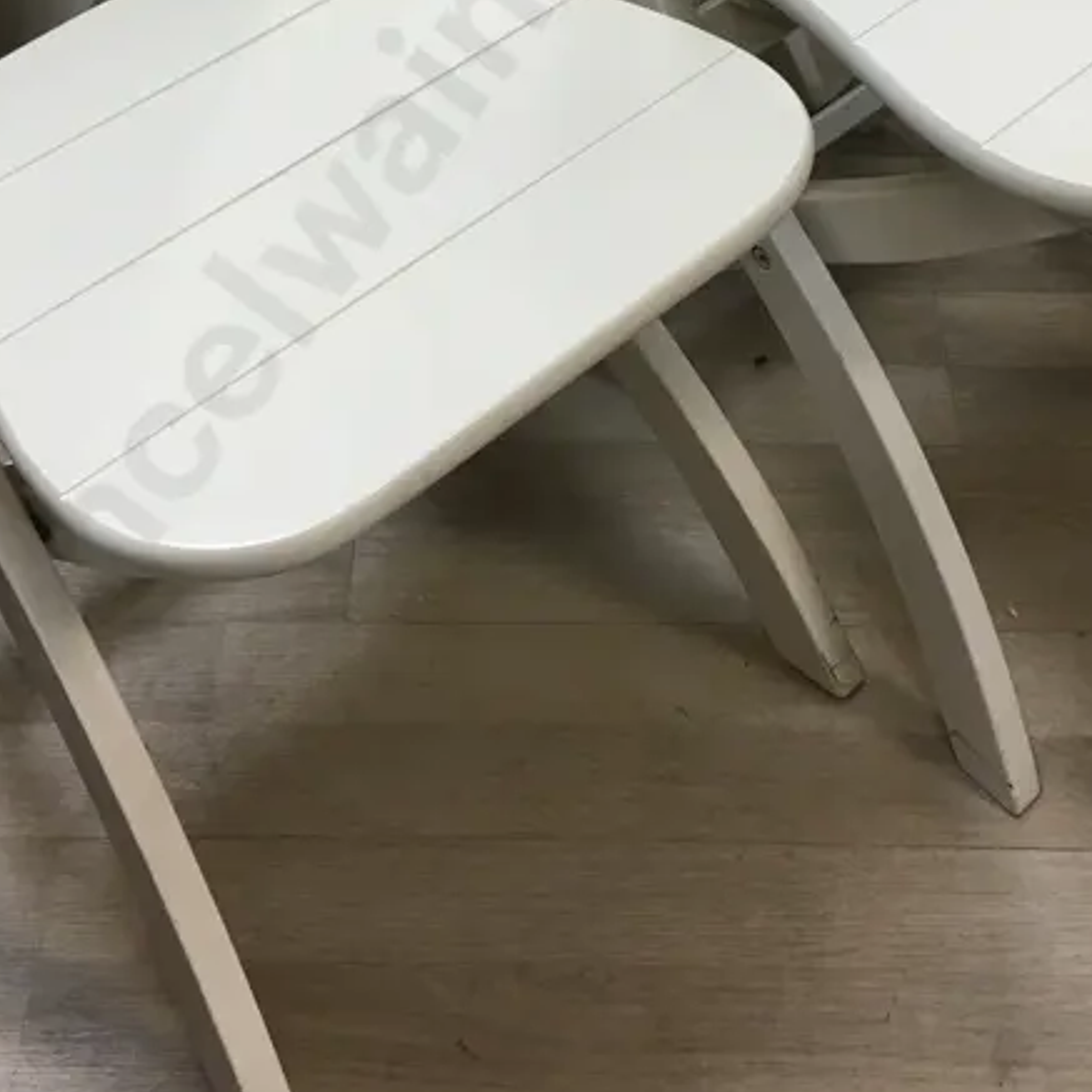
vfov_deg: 26.8
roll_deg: -0.6
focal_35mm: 60
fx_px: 2141
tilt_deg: -37.5
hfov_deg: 28.6
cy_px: -30
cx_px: 530
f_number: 2.2
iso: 32
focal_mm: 4.15
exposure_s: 1/33
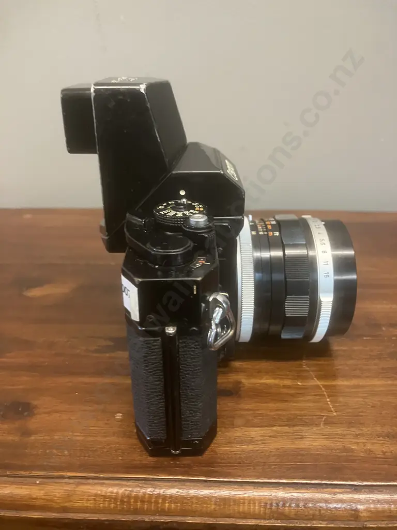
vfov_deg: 63.4
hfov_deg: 49.7
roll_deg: +0.1
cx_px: 198
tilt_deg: -24.6
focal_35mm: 28
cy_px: 265
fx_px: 428
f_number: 1.8
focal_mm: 3.99
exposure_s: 1/33
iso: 320
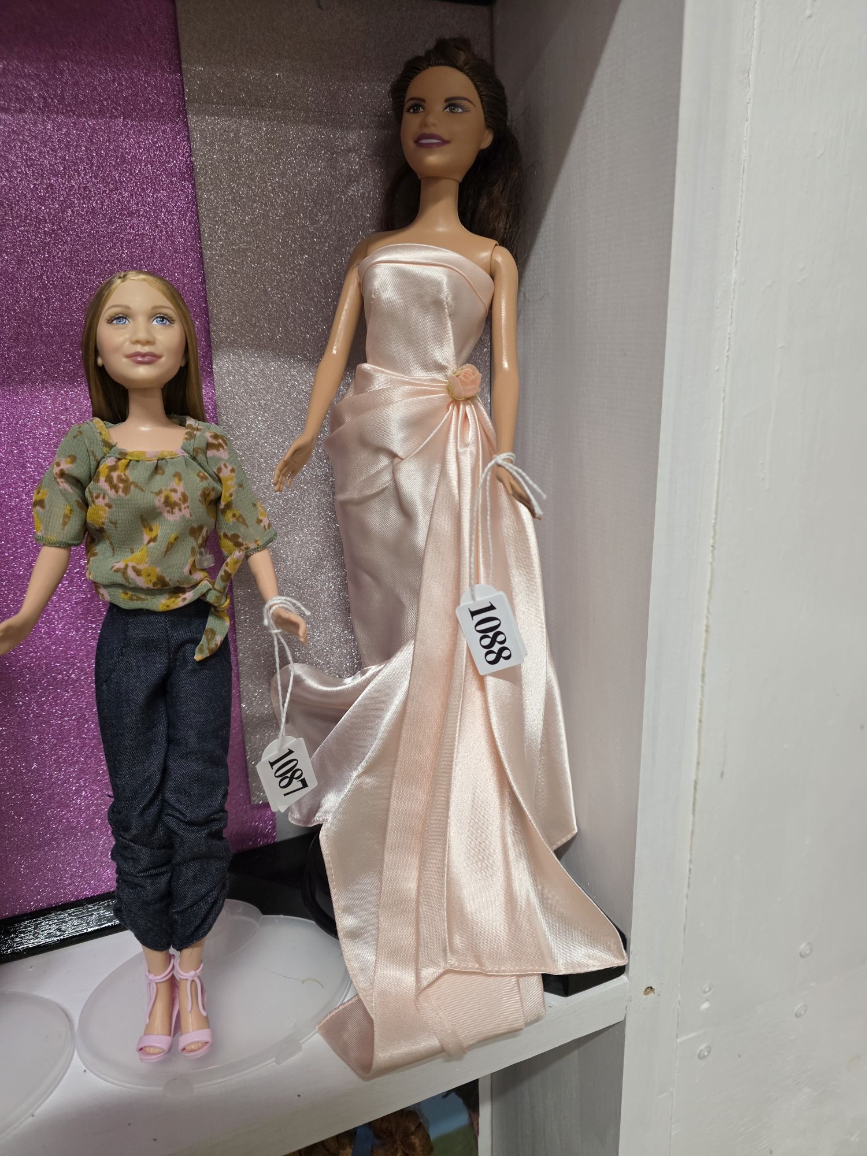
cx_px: 434
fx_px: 768
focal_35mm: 23
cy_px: 578
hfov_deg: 58.9
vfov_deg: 73.9
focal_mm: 6.3
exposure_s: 1/100
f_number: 1.7
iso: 800
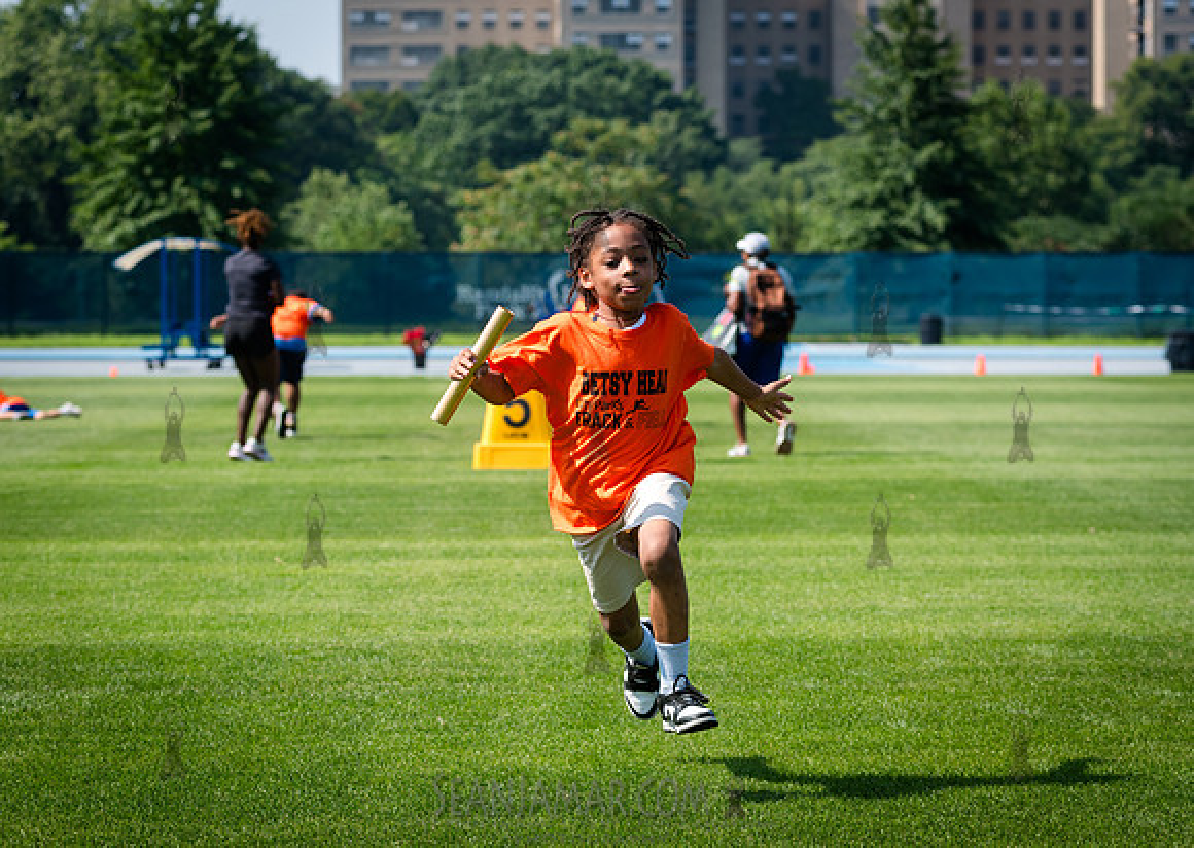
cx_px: 608
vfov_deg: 11.5
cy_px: 428
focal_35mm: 124
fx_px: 4211
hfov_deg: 16.1
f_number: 5
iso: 400
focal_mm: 112
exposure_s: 1/1250
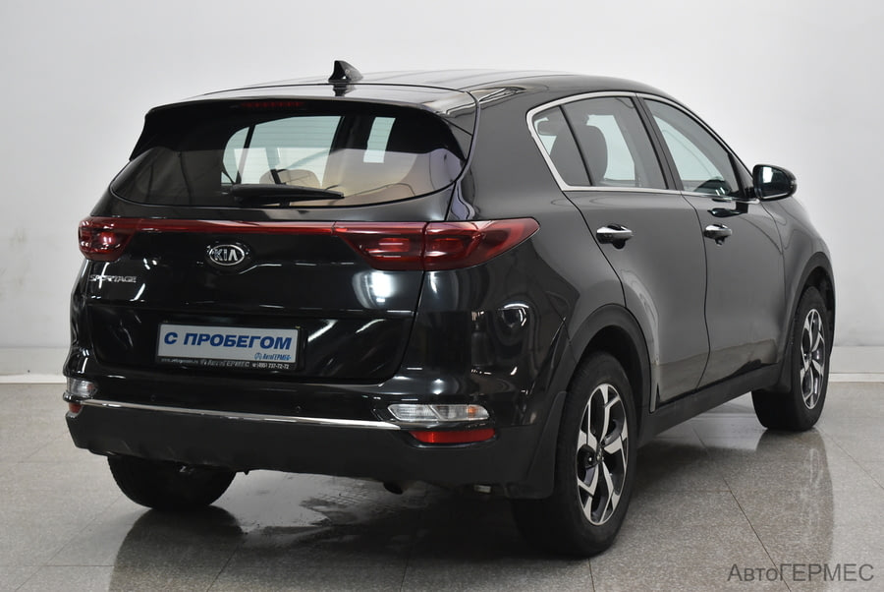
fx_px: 1696
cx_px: 442
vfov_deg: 19.8
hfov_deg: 29.2
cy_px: 296
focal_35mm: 69
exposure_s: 1/80
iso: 1250
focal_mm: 46
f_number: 5.3
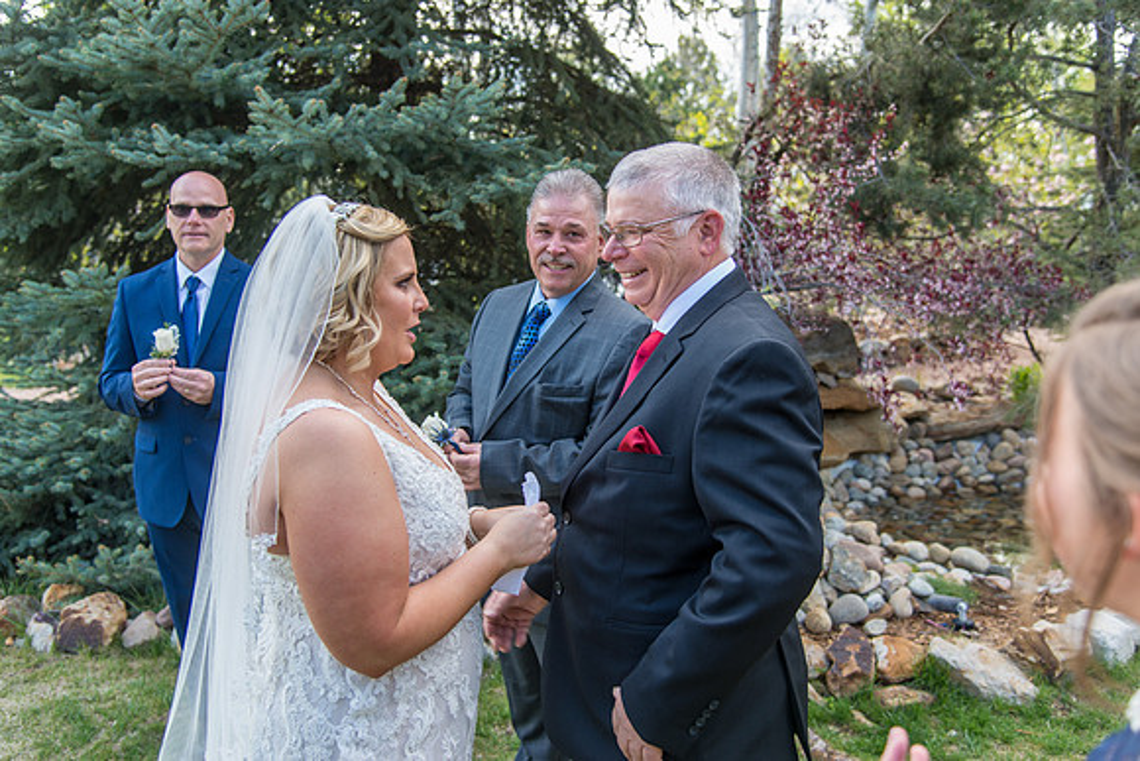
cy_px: 380
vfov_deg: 37.9
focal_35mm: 35
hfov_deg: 54.4
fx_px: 1109
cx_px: 570
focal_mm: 35
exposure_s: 1/160
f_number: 4
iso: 200
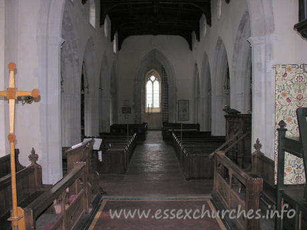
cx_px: 154
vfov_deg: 40.7
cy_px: 115
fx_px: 310
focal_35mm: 35
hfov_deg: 52.6
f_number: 2.8
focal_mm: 8.9
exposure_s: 1/60.1
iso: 101
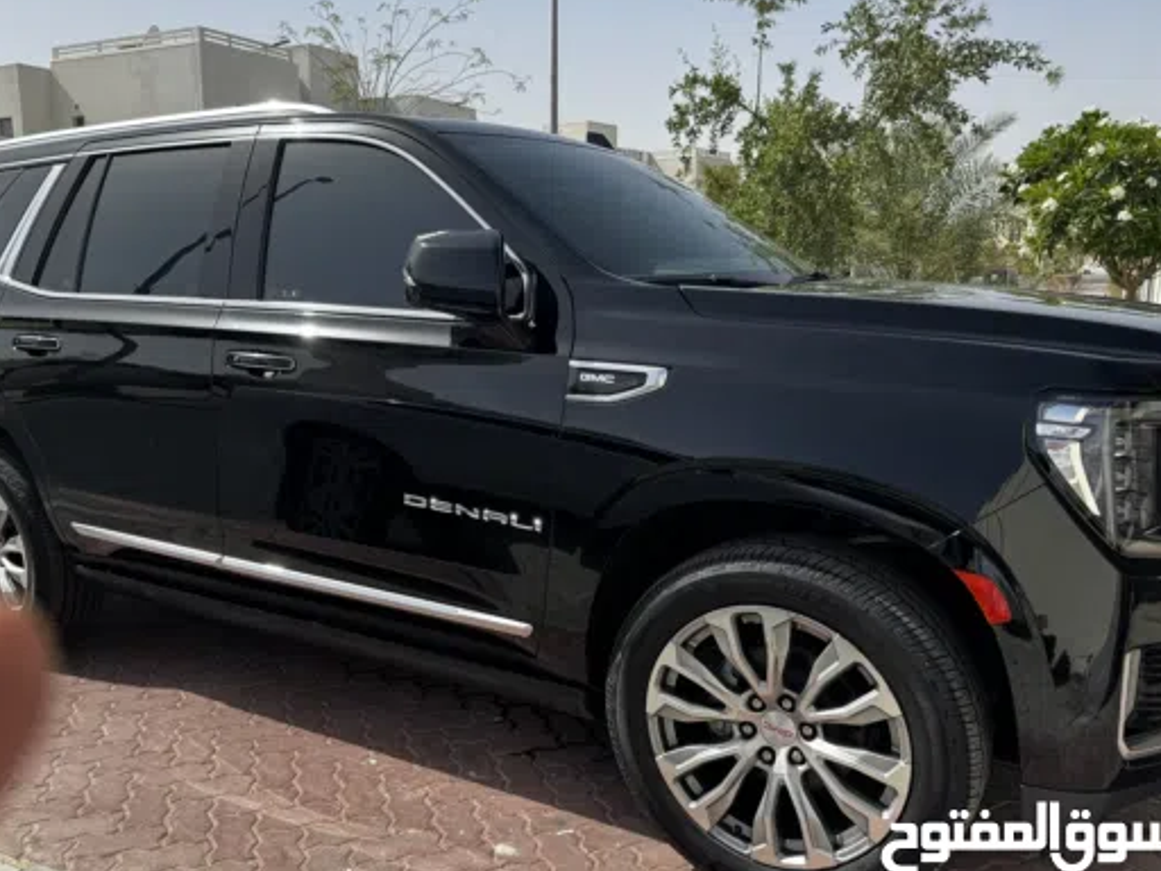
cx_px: 540
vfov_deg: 46.7
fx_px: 1006
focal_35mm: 30
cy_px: 474
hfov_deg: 59.9
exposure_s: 1/3096
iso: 80
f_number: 1.78
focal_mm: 6.76
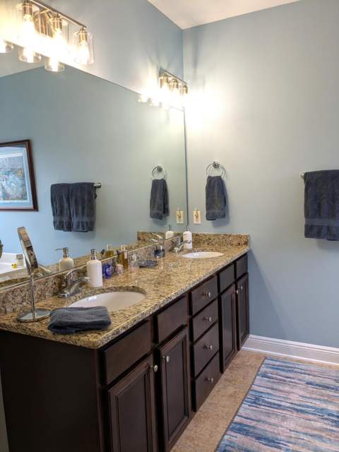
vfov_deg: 65.3
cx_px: 170
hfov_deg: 51.4
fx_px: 353
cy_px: 226
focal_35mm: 27
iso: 49
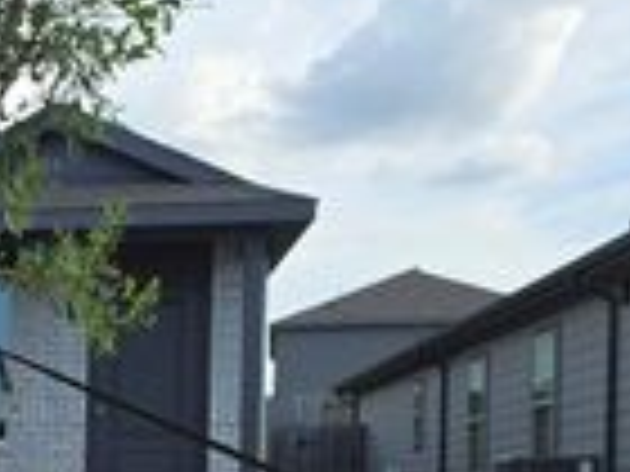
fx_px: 1492
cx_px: -333
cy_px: 497
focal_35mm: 82
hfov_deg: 20.3
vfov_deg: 17.5
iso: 12
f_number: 1.7
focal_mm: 6.3
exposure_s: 1/425
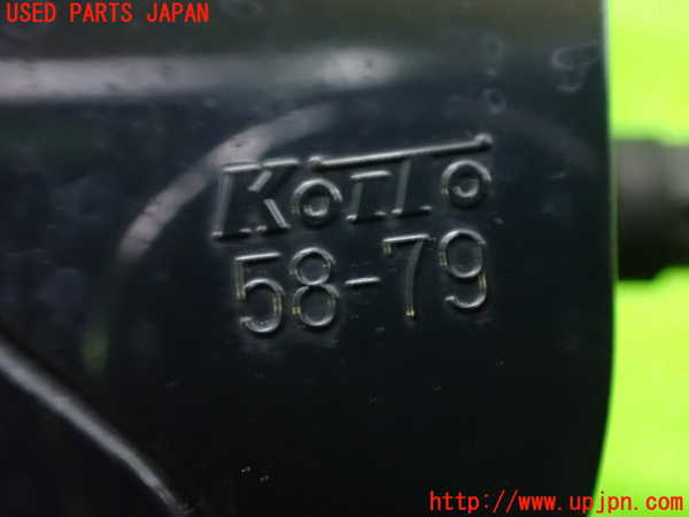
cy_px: 258
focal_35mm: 41
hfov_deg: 45.8
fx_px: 816
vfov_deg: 35.1
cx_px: 344
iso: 1600
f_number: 2.8
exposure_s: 1/8
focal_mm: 7.31
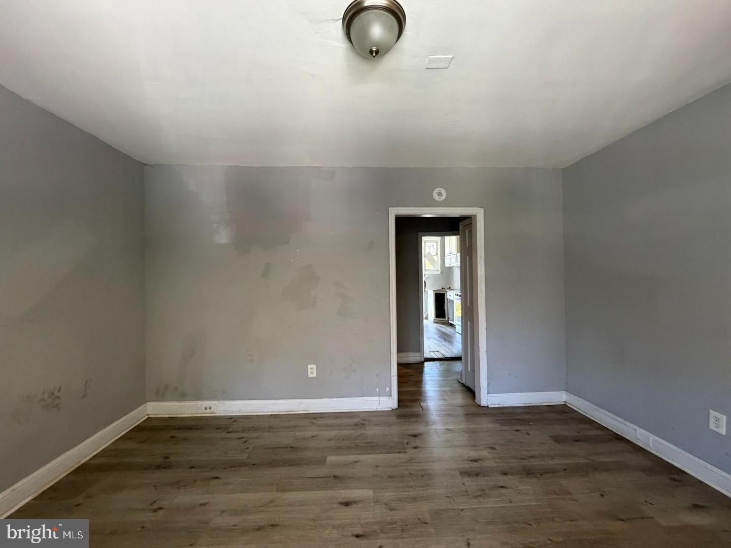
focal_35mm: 14
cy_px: 274
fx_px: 296
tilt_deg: +0.6
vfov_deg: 85.7
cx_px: 366
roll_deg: +0.6
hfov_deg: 102.1
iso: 400
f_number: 2.2
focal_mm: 2.22
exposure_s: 1/60
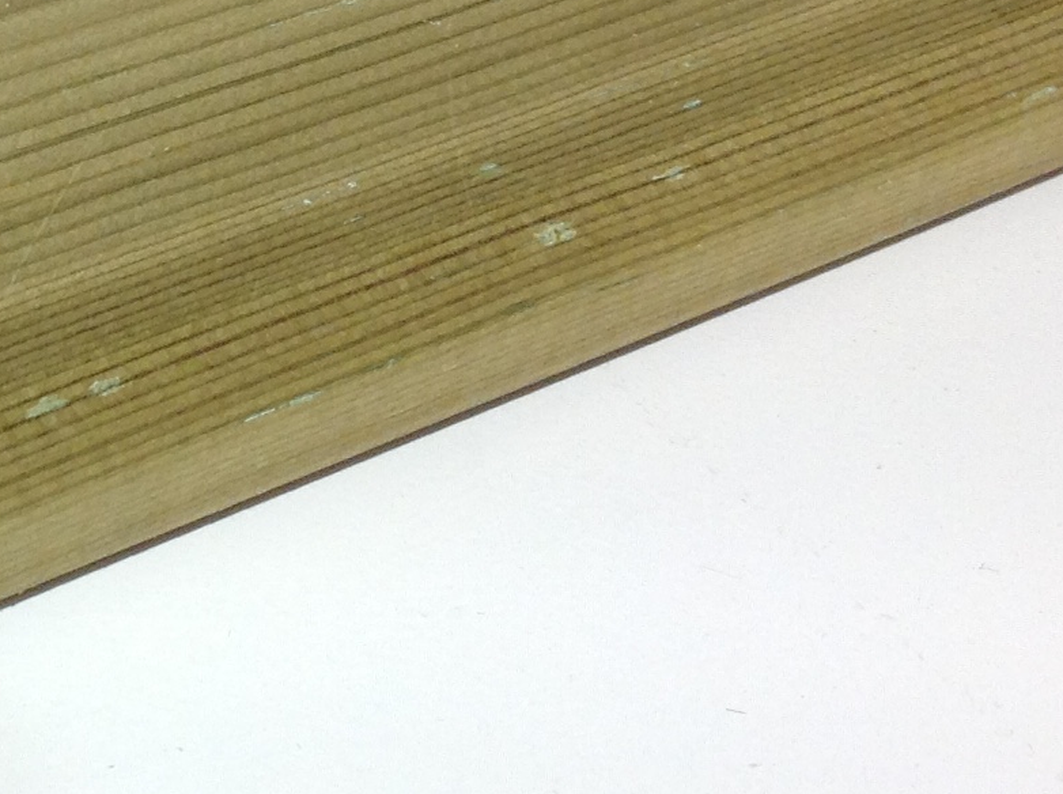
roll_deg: -5.9
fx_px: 3557
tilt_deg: -31.5
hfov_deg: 15.9
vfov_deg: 12.6
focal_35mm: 116
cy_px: 37
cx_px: -428
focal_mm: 4.28
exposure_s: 1/109
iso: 50
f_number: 2.4
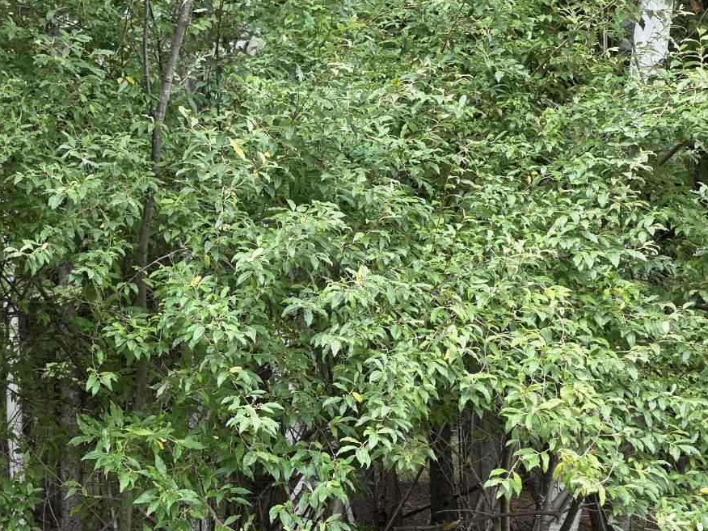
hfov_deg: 29.4
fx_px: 1289
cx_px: 69
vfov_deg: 23.2
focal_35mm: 63
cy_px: 187
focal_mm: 6.3
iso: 50
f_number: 1.7
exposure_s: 1/182
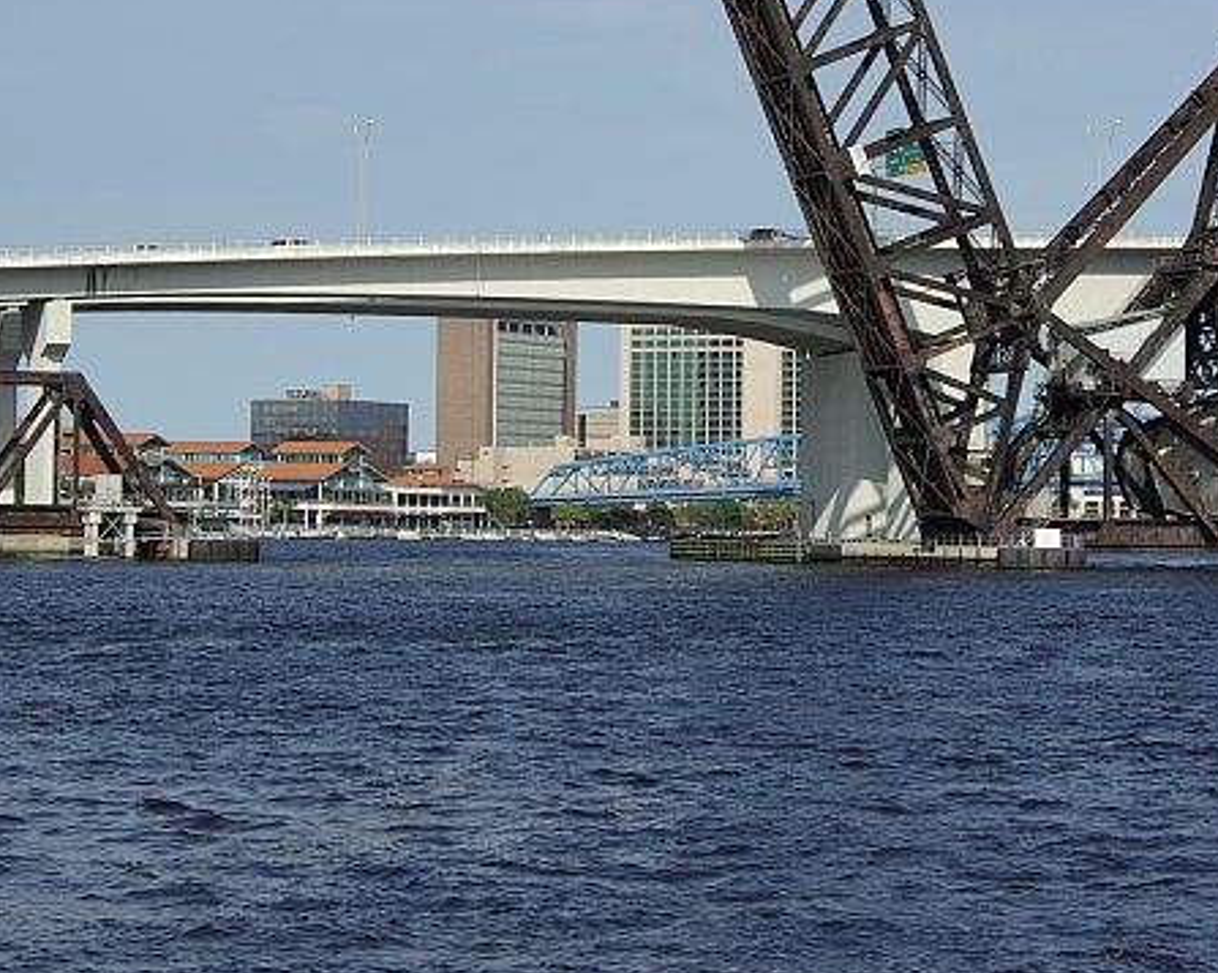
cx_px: 689
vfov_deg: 12.2
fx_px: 4539
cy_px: 296
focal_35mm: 126
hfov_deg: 15.3
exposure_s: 1/350
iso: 100
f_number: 6.7
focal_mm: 50
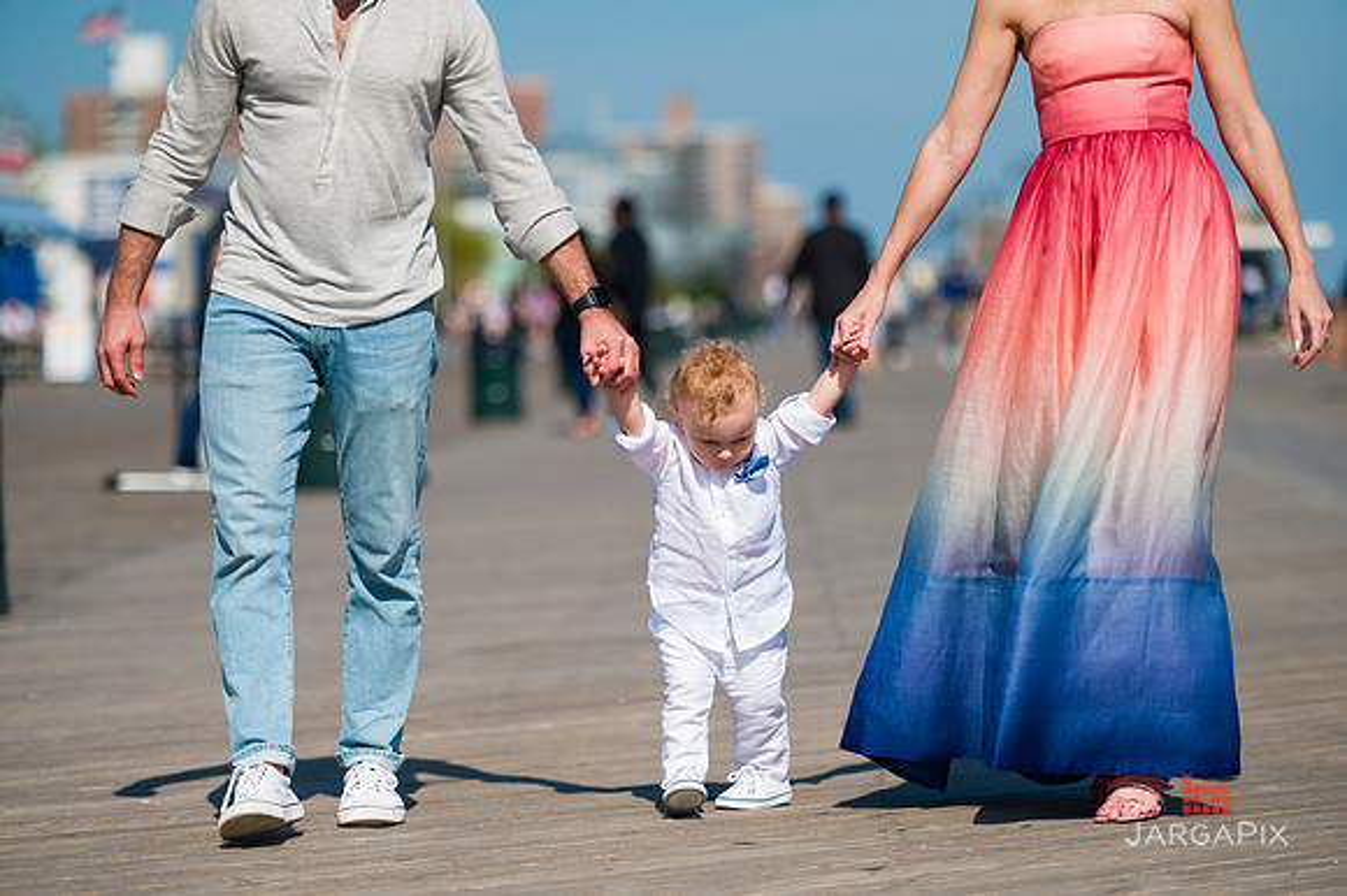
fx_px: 5235
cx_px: 674
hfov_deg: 14.7
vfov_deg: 9.8
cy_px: 448
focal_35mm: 140
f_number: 3.2
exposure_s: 1/6400
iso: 200
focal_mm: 140
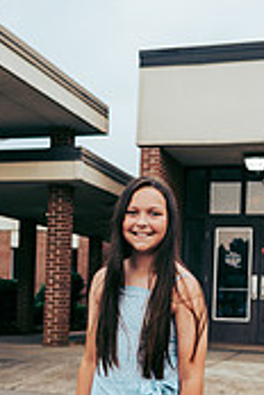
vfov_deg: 31.6
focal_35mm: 62
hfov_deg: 21.9
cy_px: 309
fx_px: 682
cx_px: 146
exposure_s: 1/400
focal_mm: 24
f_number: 2.8
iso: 250
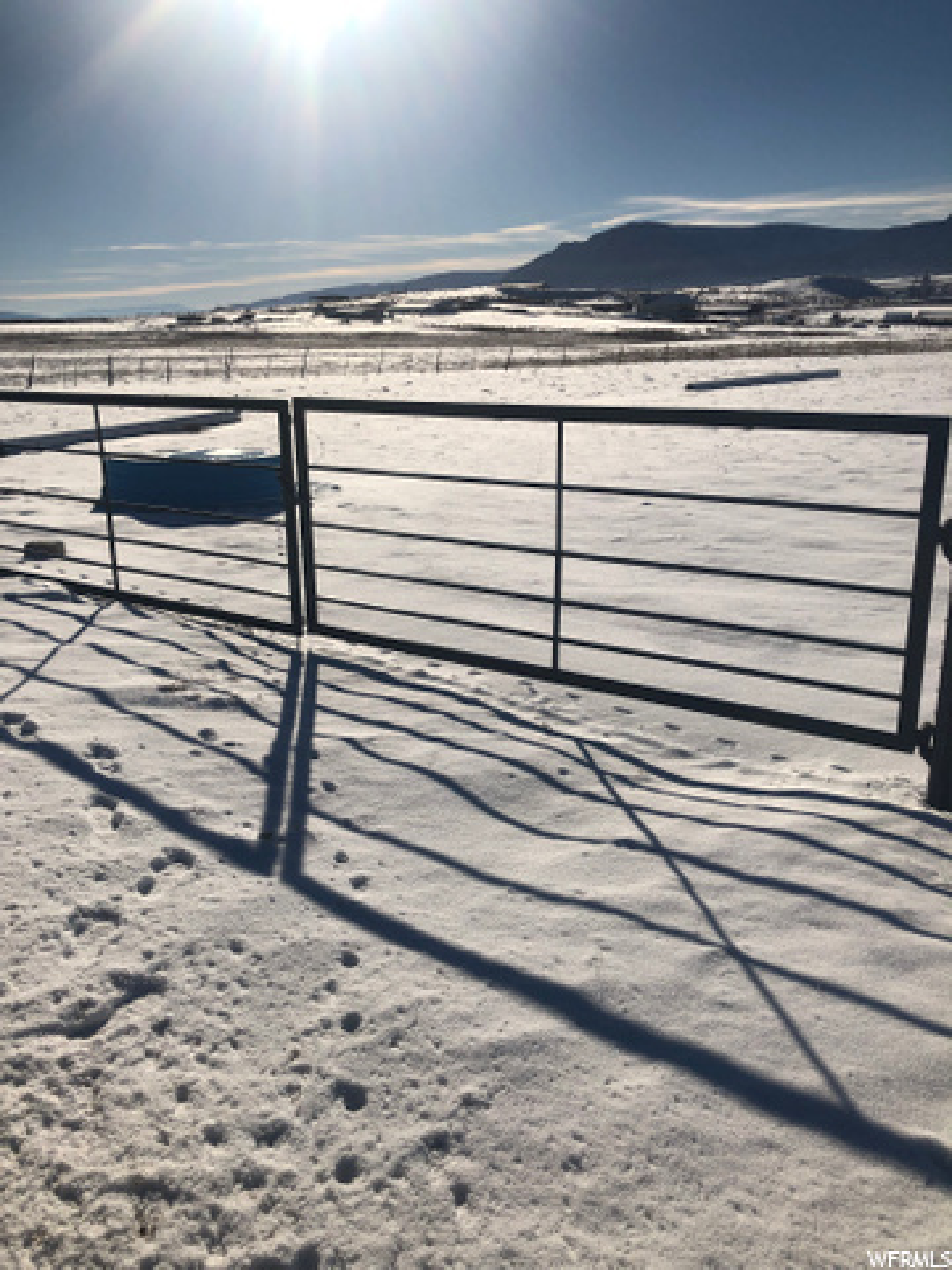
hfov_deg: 49.7
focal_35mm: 28
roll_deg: +2.5
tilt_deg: -16.8
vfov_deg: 63.4
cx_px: 476
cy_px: 635
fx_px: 1027
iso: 25
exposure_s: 1/12195
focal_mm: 4
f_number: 1.8
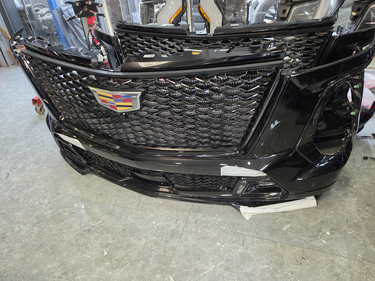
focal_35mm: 23
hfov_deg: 73.9
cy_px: 140
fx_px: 249
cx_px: 188
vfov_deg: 58.9
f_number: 1.4
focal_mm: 6.5
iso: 250
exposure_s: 1/100
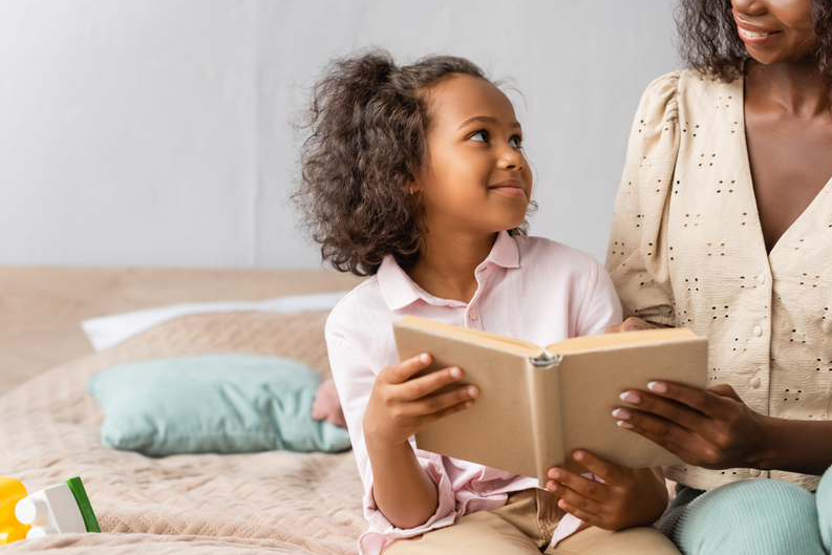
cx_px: 507
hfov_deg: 31.8
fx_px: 1456
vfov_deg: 21.6
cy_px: 228
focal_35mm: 63
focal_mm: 50
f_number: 3.2
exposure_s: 1/200
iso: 640
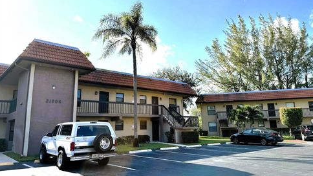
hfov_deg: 69.9
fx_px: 224
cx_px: 158
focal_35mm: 27
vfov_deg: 42.8
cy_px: 81
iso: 80
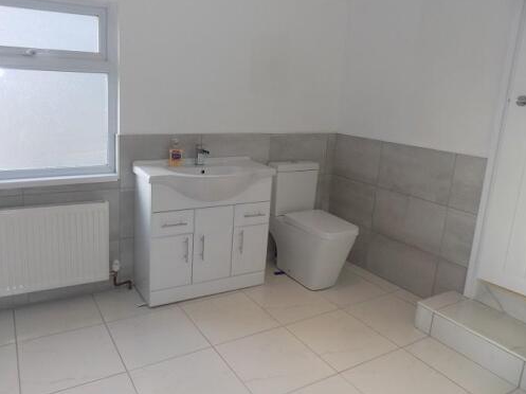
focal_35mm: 27
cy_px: 177
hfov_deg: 65.0
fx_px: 410
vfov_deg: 51.2
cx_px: 223
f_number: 3.1
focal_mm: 4
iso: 140
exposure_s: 1/30
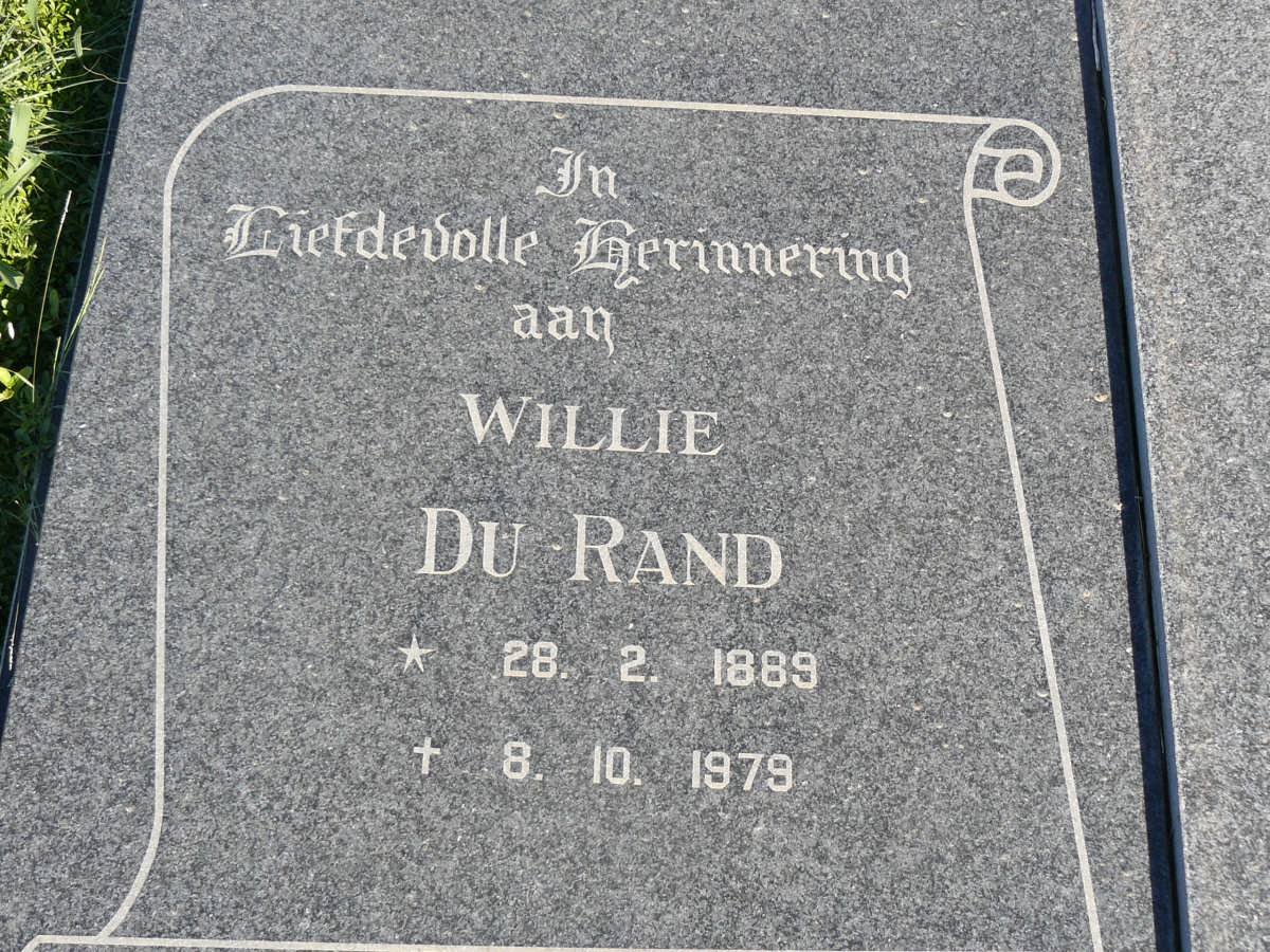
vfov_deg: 29.7
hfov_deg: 38.9
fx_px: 1798
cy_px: 476
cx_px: 635
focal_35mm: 49
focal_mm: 6.9
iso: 100
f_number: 4.5
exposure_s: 1/250
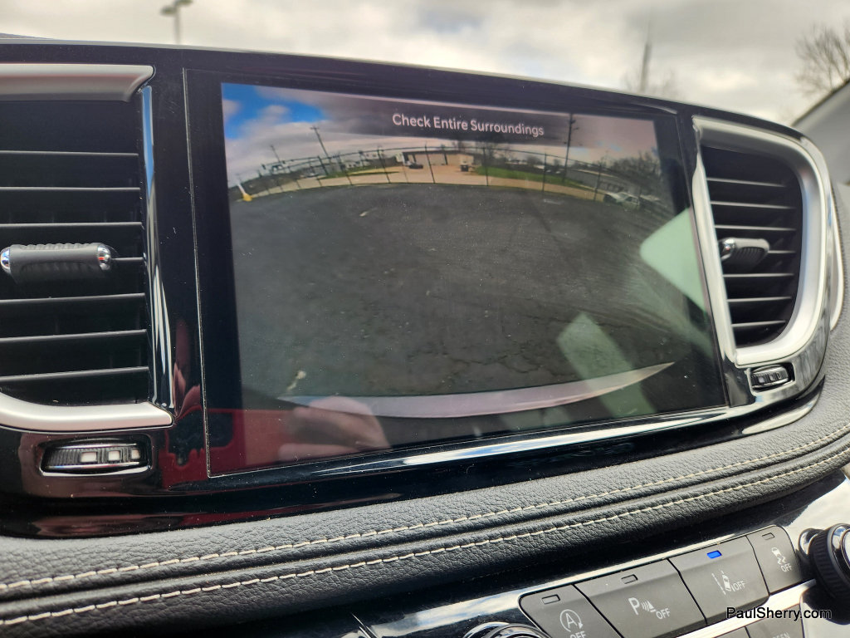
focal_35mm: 23
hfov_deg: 73.9
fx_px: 565
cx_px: 425
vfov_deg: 58.9
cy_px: 319
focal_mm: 5.4
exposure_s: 1/180
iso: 25
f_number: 1.8
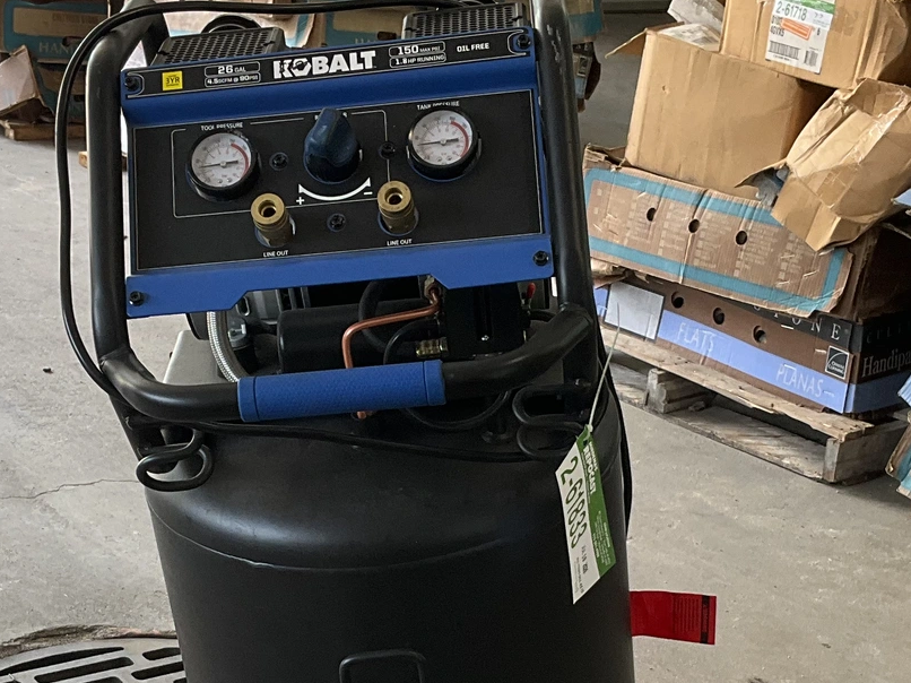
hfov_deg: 27.0
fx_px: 1894
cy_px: 604
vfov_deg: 20.1
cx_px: 446
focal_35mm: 72
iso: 40
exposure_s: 1/60
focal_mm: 3
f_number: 1.8
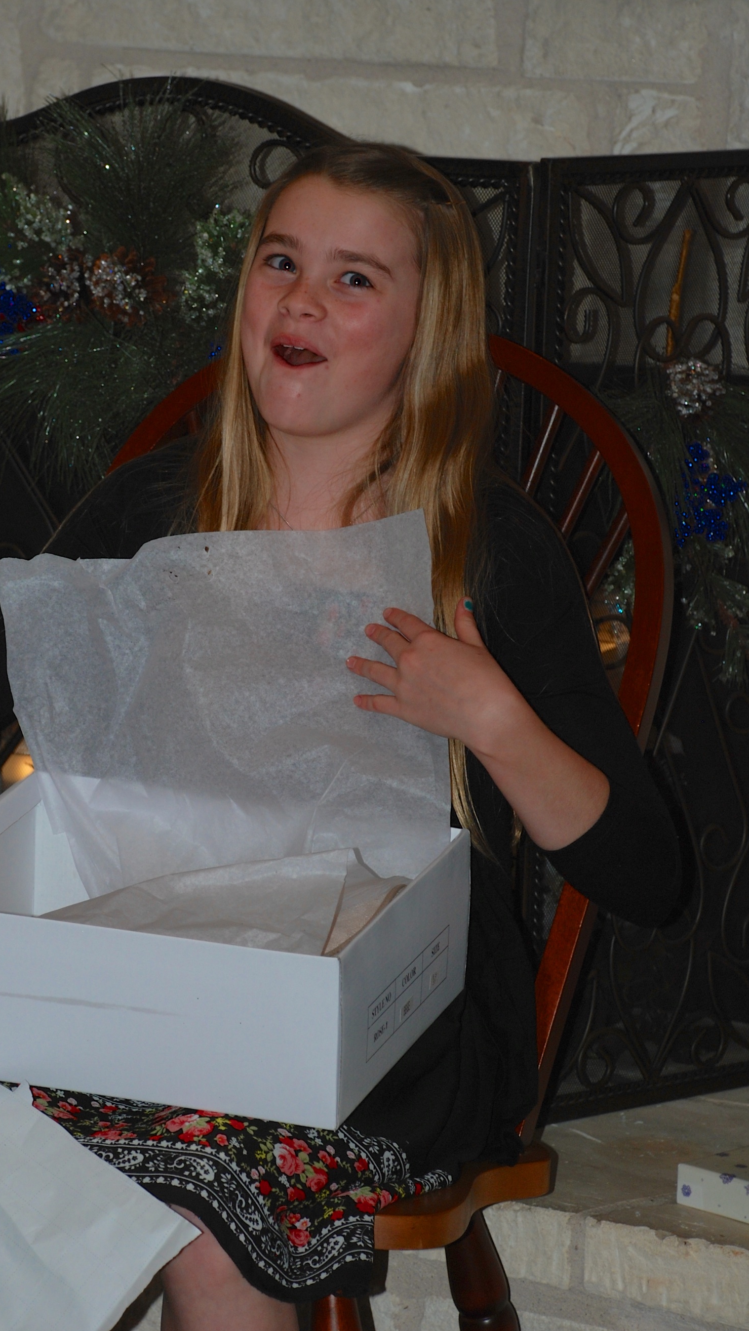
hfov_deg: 9.0
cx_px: 243
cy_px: 621
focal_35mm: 135
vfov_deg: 15.9
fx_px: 4753
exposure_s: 1/60
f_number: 5.6
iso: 200
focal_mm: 75
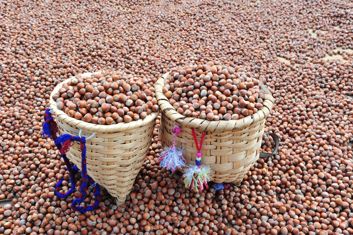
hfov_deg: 54.5
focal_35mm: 35
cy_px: 118
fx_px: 343
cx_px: 176
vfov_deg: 37.8
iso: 1000
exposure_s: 1/100
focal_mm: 35
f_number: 10
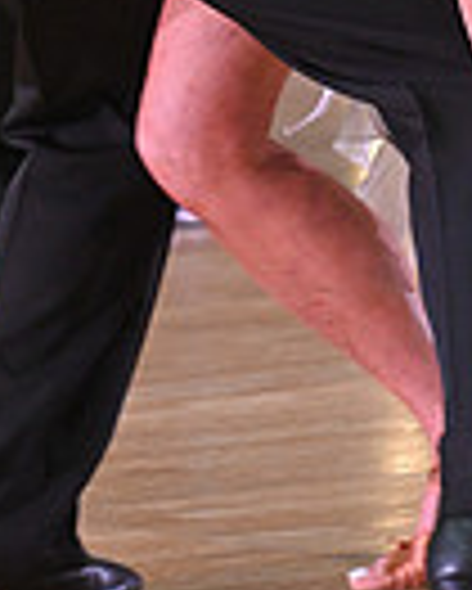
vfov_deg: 3.2
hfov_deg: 2.6
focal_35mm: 602
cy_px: -311
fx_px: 10500
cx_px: 196
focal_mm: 145
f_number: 5
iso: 2500
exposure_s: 1/320
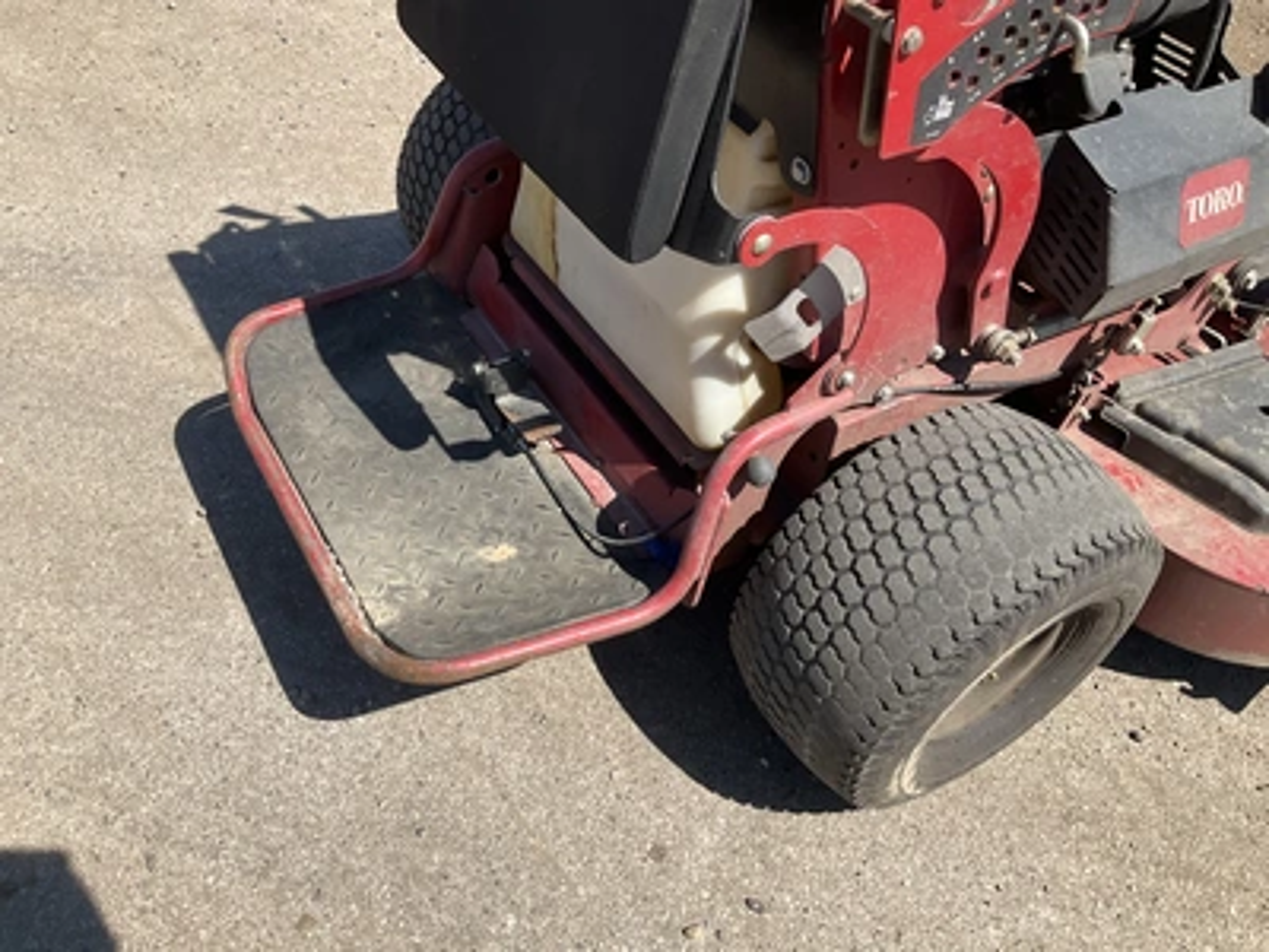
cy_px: 476
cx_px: 634
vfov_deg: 48.2
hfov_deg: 61.7
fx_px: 1063
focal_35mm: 29
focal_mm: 3
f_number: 1.8
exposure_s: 1/1195
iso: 25
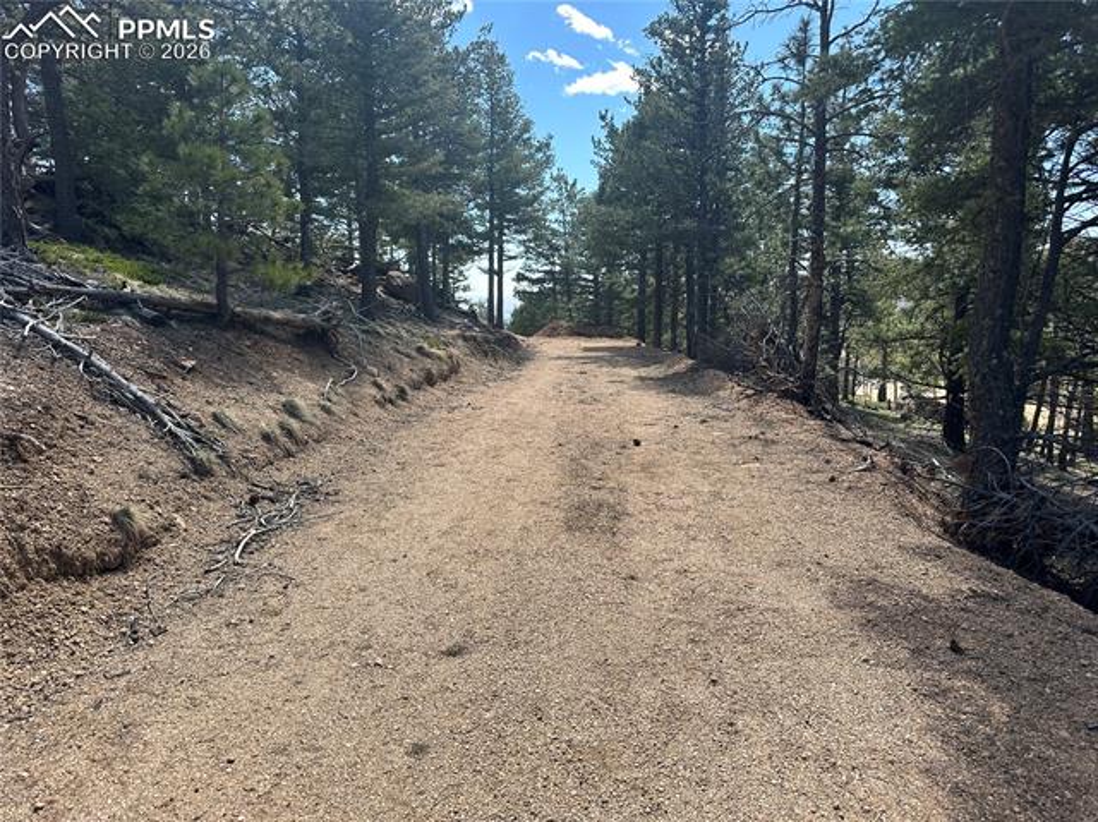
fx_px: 761
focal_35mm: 24
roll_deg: +0.2
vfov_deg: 56.8
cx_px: 549
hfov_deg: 71.6
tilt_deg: -10.9
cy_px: 411
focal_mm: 6.86
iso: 80
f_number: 1.78
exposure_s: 1/918
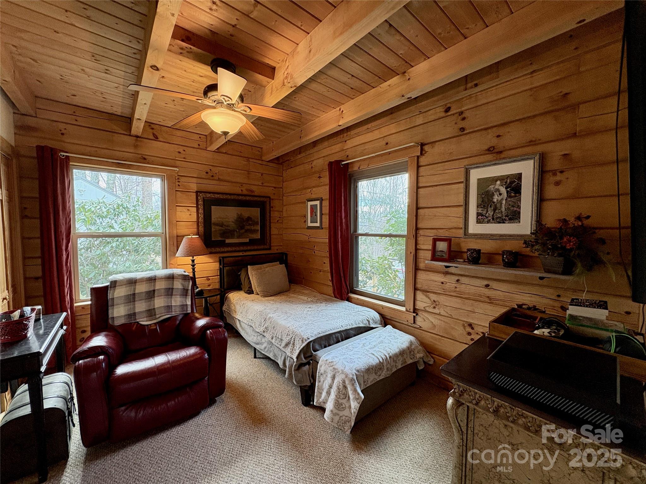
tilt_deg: -2.5
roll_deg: +0.0
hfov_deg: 102.1
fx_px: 261
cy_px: 242
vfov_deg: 85.7
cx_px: 323
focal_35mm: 14
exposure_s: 1/60
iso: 320
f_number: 2.2
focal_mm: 2.22
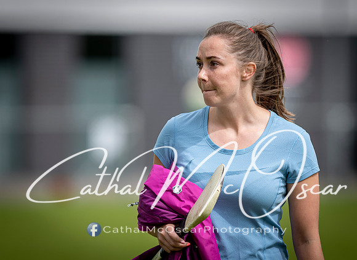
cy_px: 142
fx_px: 6406
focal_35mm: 627
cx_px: 224
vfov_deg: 2.3
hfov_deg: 3.2
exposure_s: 1/1000
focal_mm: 300
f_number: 2.8
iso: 100
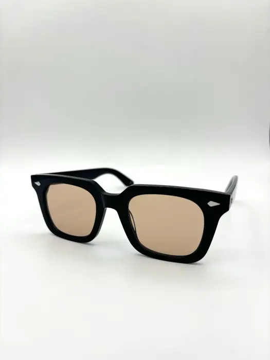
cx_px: 135
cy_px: 180
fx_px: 270
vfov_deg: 67.3
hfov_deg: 53.1
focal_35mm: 26
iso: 50
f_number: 1.6
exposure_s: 1/464
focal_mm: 5.96
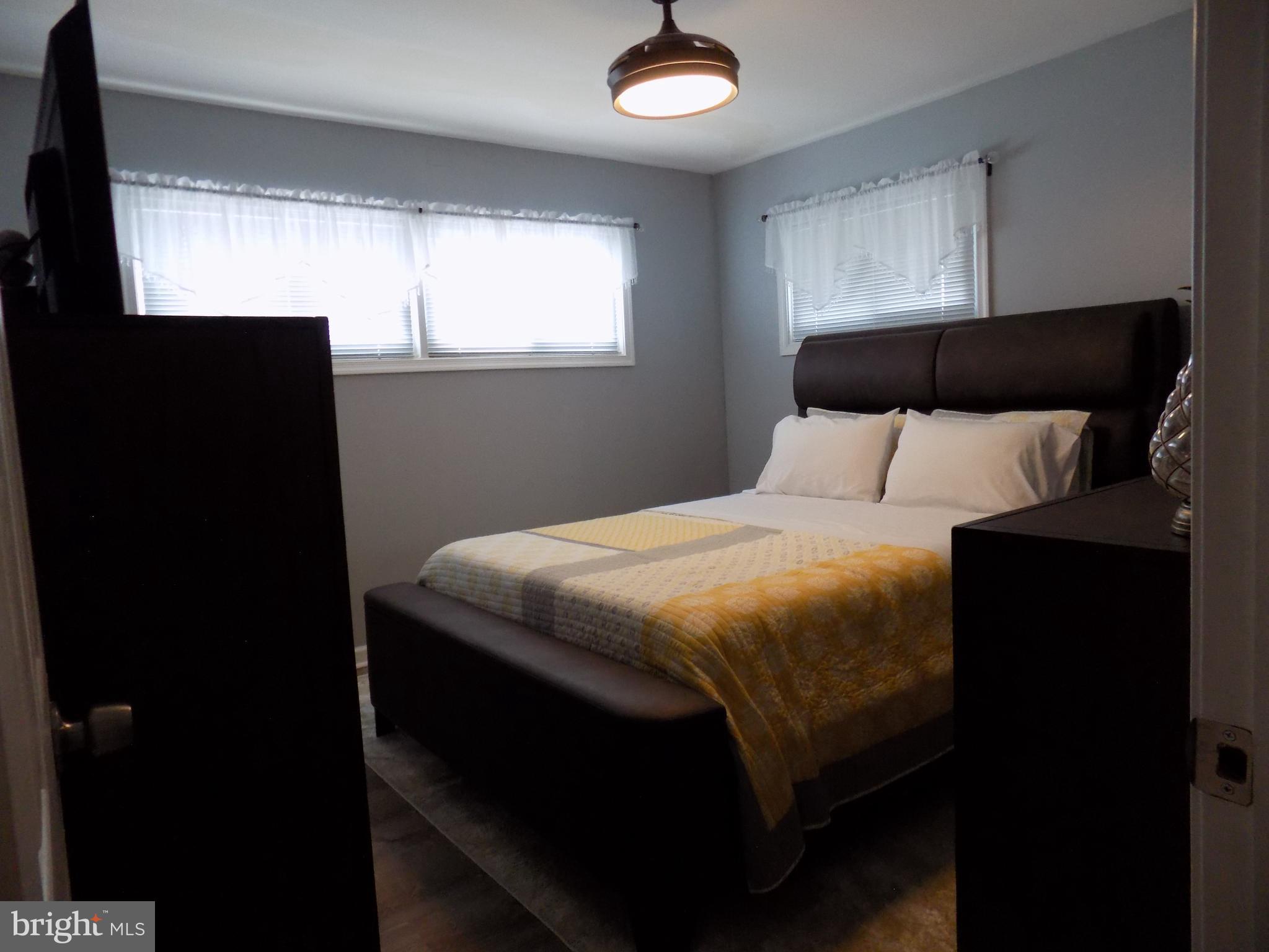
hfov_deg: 73.9
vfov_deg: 58.9
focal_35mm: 23
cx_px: 634
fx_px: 843
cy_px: 476
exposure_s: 1/30
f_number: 3.1
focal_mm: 4
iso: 250
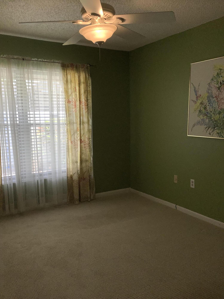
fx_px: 267
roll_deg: -0.5
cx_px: 112
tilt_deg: -6.5
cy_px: 150
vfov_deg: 58.4
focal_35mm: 31
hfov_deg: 45.4
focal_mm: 3.3
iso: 40
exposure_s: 1/120
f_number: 2.4
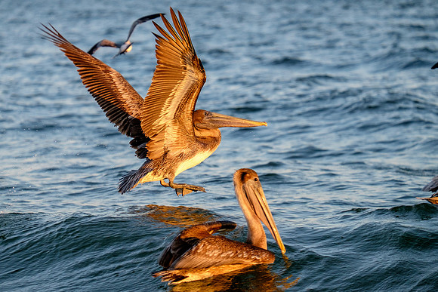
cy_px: 127
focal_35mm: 349
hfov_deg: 5.9
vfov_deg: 3.9
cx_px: 183
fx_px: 4251
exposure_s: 1/1000
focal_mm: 200
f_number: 5.6
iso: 800
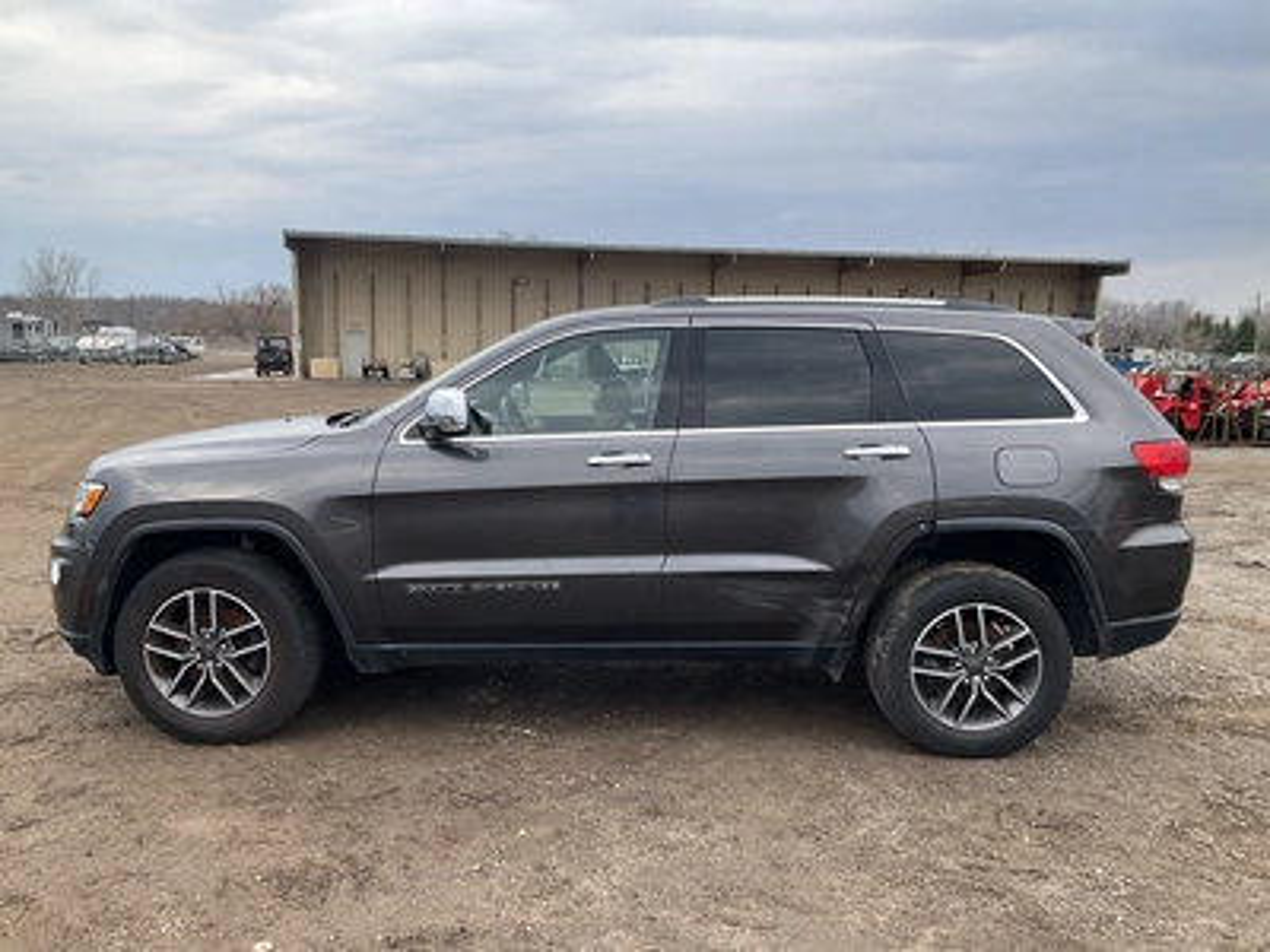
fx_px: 1064
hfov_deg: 61.7
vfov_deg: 48.2
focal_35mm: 29
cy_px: 476
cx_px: 635
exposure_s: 1/495
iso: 25
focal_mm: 3
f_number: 1.8
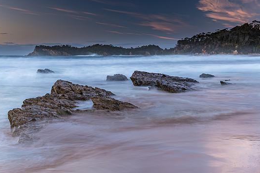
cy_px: 82
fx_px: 354
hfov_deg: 40.3
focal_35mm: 49
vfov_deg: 27.5
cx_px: 126
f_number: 9
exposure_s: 4
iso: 80
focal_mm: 28
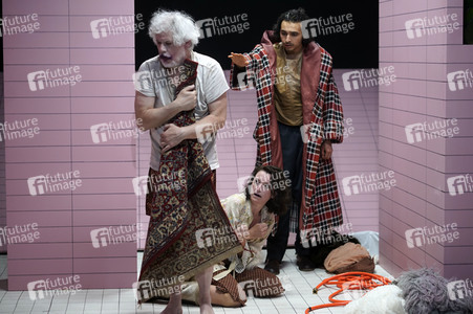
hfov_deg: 23.9
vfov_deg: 16.0
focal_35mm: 85
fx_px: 1116
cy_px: 157
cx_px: 236
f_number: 2.8
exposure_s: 1/80
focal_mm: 85
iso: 1600
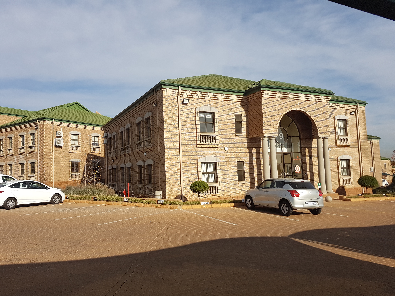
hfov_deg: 67.3
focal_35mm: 26
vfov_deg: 53.1
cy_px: 148
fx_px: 297
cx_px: 198
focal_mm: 4.2
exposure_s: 1/2656
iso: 40
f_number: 1.7
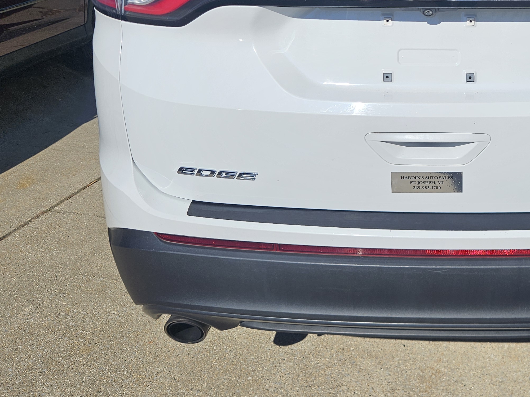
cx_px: 440
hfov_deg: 39.3
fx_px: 704
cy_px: 79
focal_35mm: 46
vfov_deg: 30.7
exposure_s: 1/4373
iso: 25
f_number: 1.8
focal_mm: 5.4
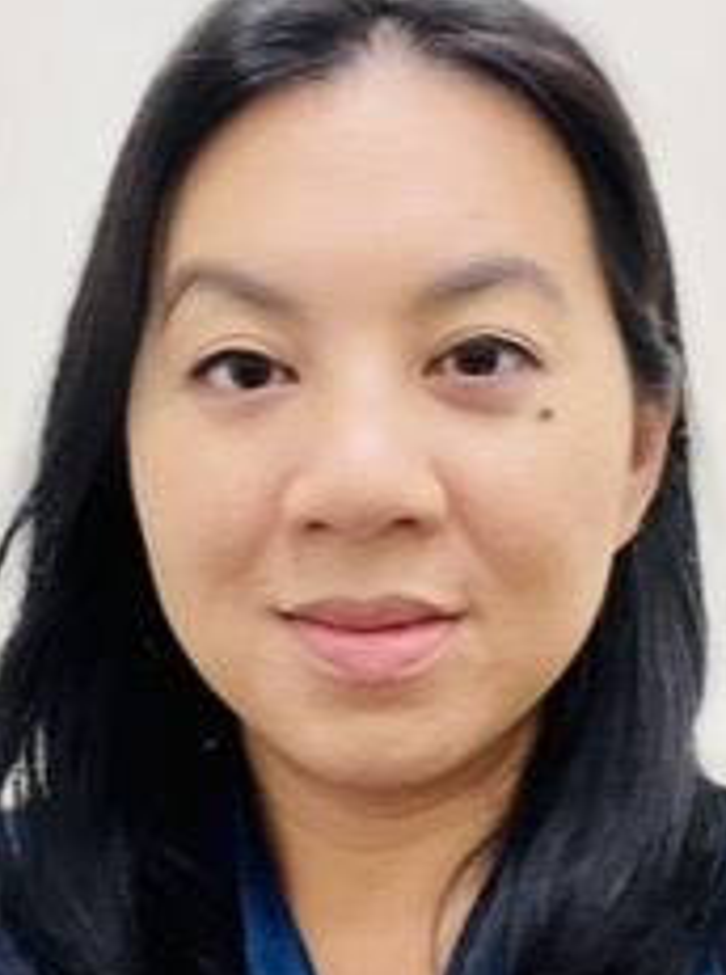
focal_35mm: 52
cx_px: 355
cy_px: 557
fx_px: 1461
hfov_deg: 27.9
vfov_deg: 36.8
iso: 320
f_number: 2.2
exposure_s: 1/60
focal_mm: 2.71
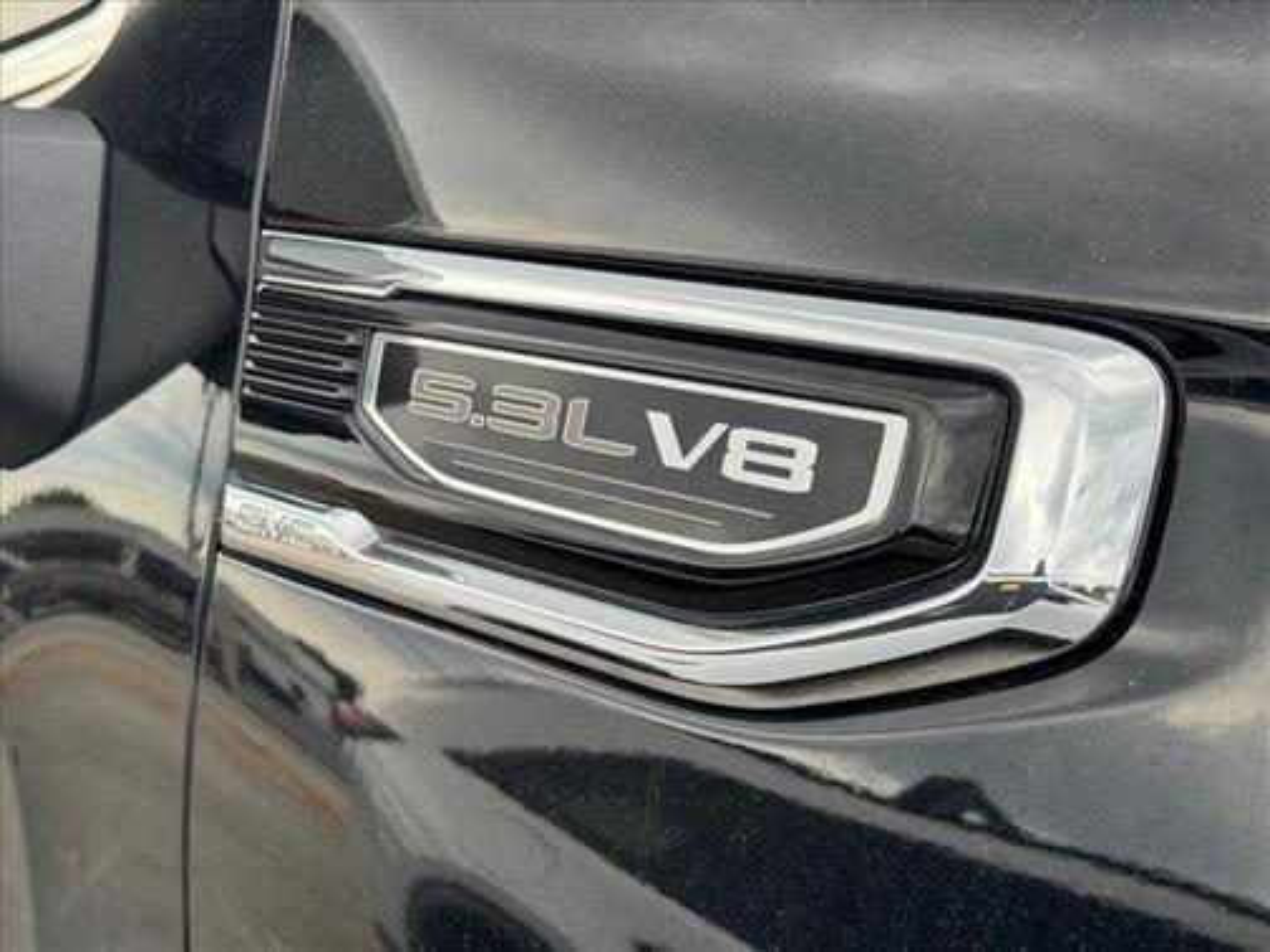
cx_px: 635
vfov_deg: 30.3
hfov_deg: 39.7
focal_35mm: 48
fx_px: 1761
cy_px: 476
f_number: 1.78
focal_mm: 6.76
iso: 50
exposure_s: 1/135
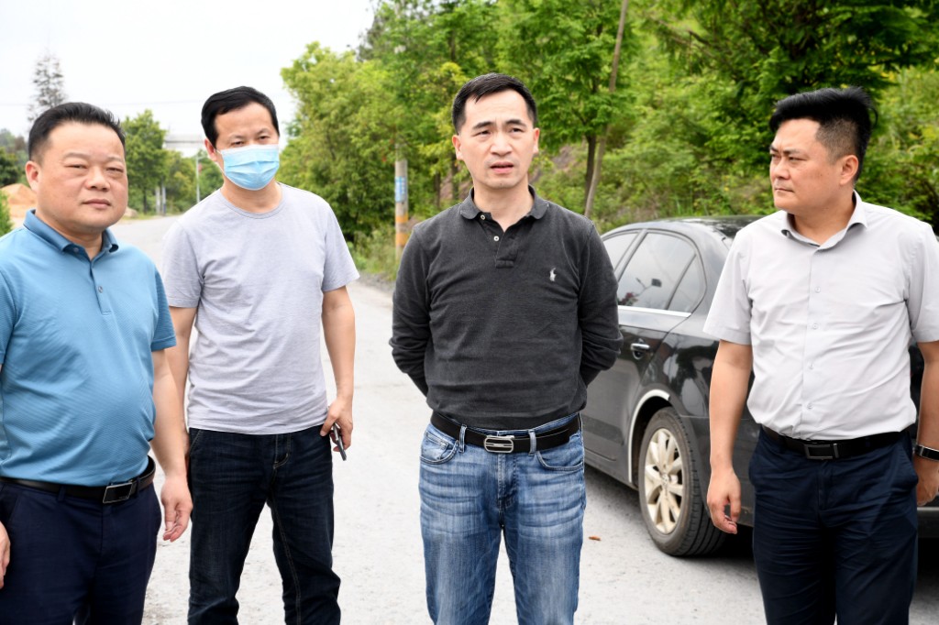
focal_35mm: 55
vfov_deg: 24.6
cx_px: 470
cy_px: 312
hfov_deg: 36.3
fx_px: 1434
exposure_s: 1/200
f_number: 7.1
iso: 250
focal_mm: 55
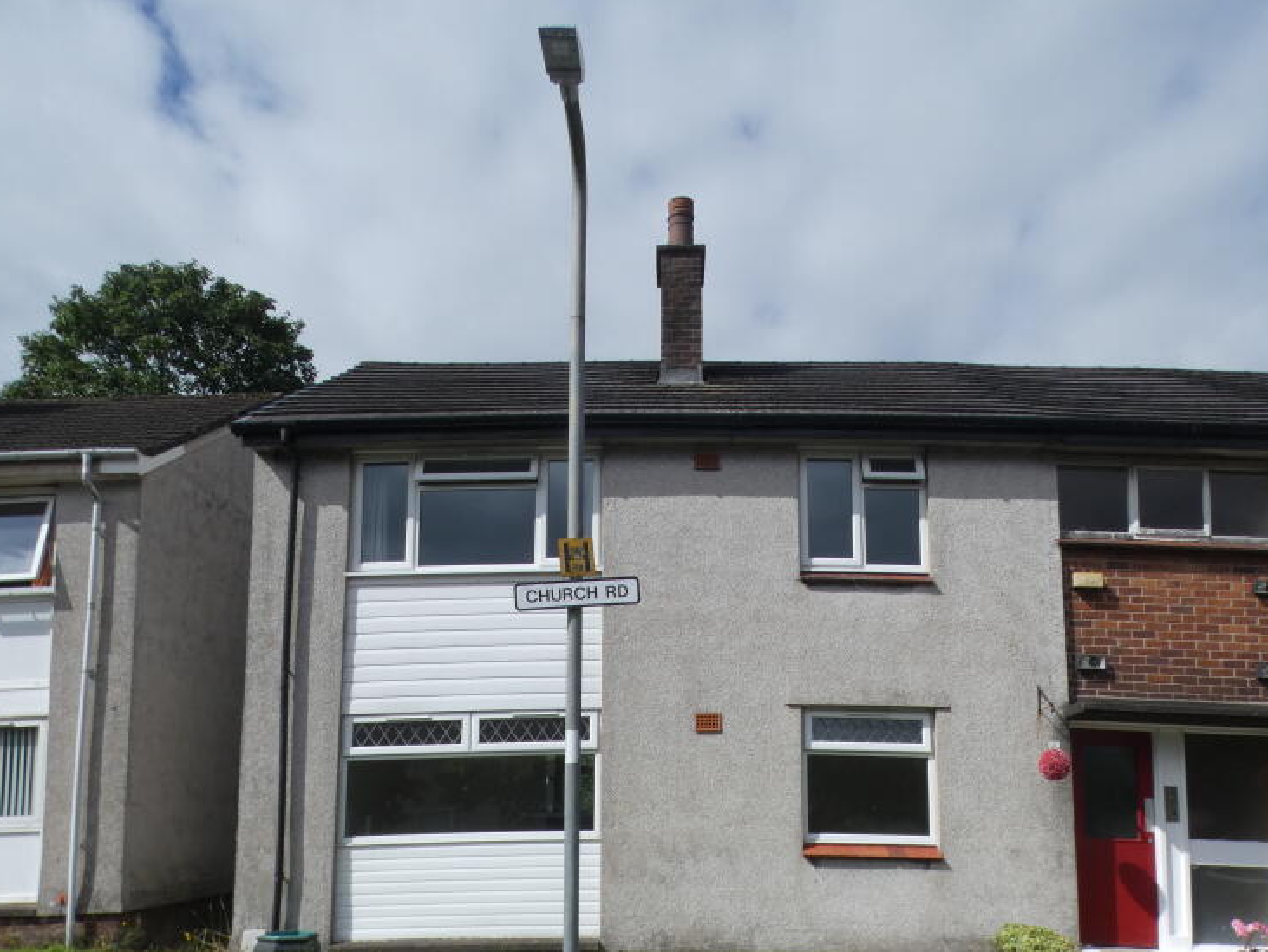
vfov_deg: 49.1
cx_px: 675
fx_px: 1026
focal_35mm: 28
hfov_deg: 63.4
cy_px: 621
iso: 80
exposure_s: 1/1000
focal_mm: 3.6
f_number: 4.5
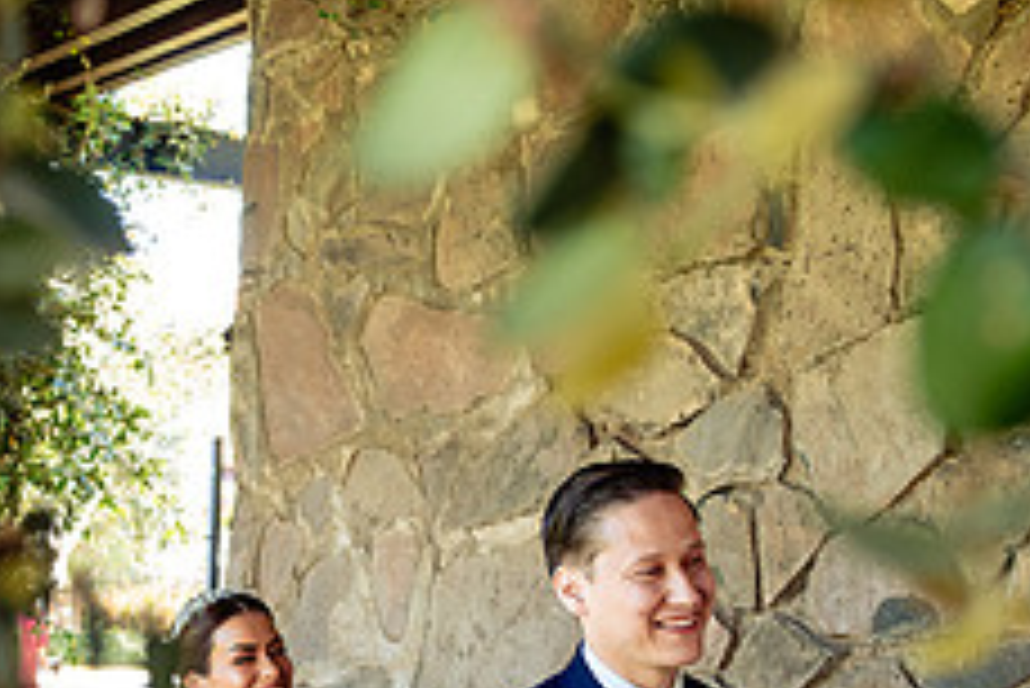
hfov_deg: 24.7
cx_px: 216
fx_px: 2319
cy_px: 497
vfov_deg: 16.8
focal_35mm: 81
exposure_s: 1/125
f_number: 4
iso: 400
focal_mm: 32
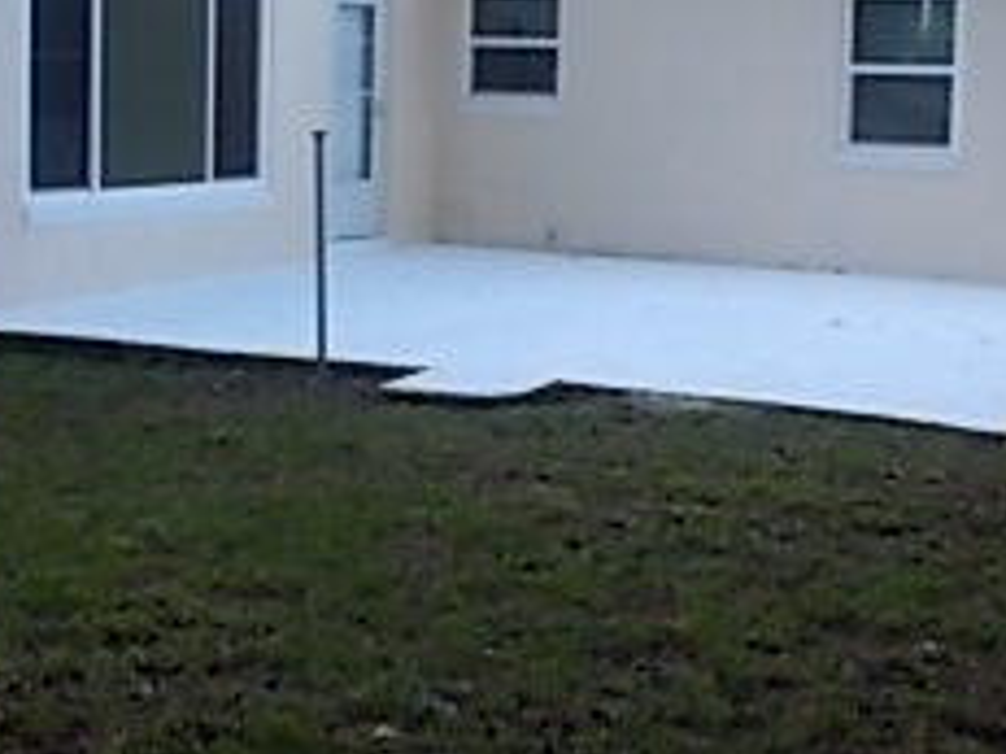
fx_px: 2091
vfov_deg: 20.3
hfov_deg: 27.0
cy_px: 240
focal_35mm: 72
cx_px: 492
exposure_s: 1/100
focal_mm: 4.6
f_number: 3.2
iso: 80
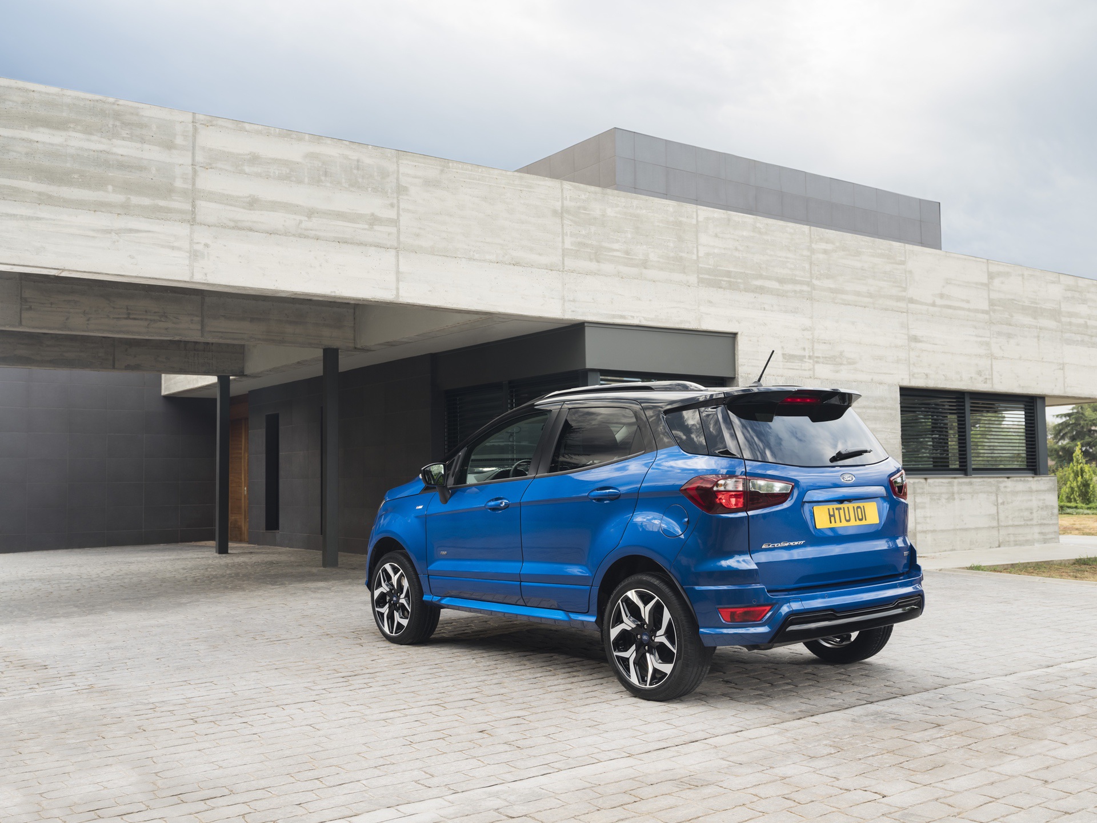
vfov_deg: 41.8
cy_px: 412
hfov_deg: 54.0
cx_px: 548
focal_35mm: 34
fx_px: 1077
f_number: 8
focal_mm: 42.5
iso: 200
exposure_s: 1/13
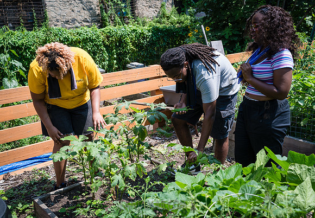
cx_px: 185
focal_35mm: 40
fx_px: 359
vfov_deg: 33.8
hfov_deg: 47.2
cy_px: 123
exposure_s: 1/640
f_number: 5
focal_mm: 35
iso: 200
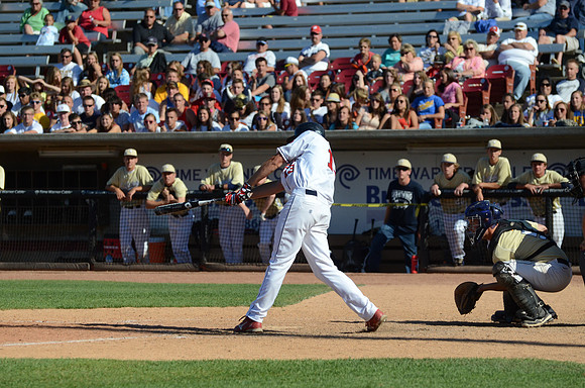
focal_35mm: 210
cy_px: 194
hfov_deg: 9.8
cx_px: 292
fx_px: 3405
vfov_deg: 6.5
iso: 800
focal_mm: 140
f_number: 4.8
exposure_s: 1/8000
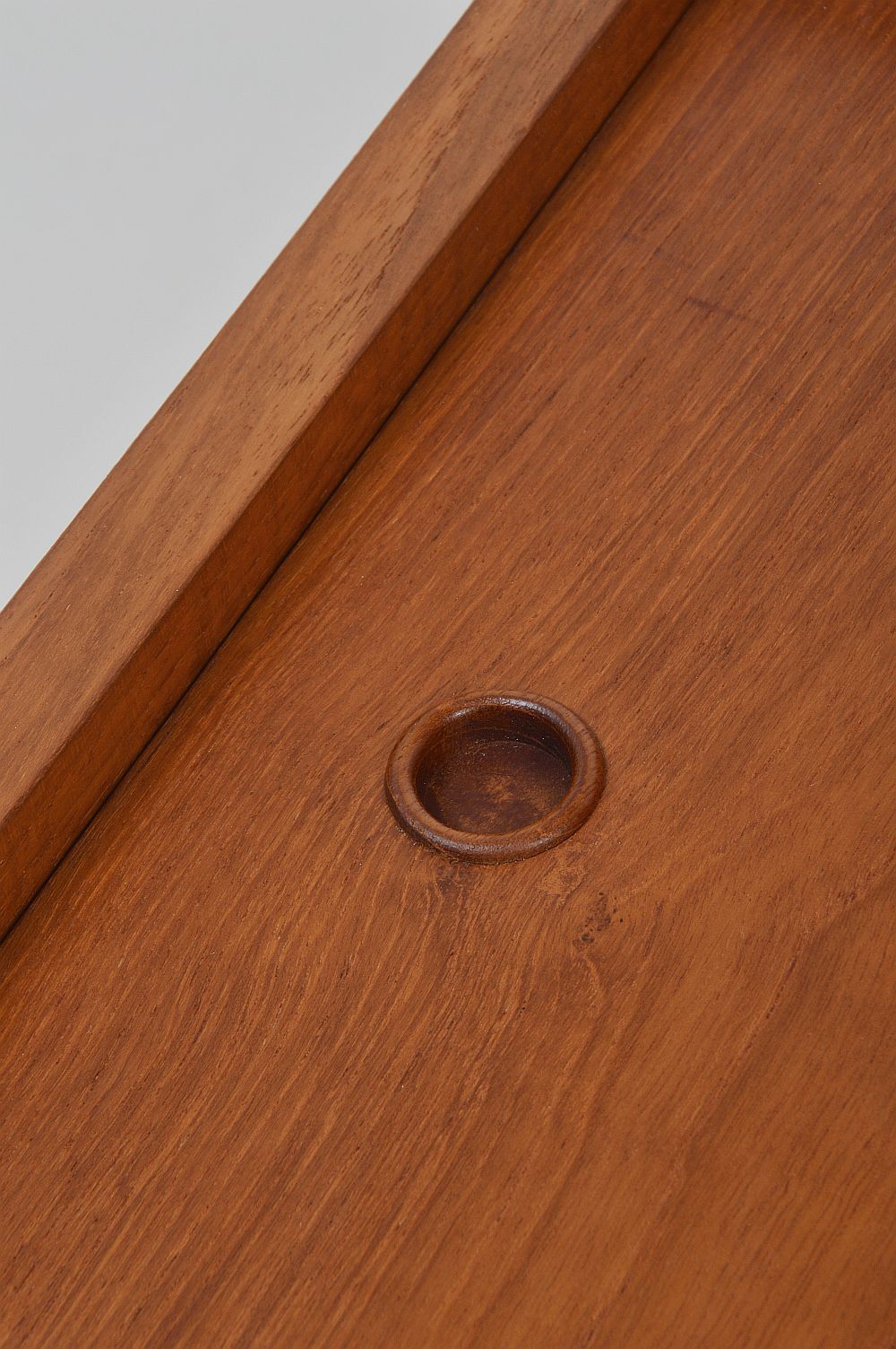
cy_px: 674
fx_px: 5890
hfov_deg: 8.7
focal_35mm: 158
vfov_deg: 13.1
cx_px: 448
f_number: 22
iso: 100
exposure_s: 1/125
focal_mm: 105
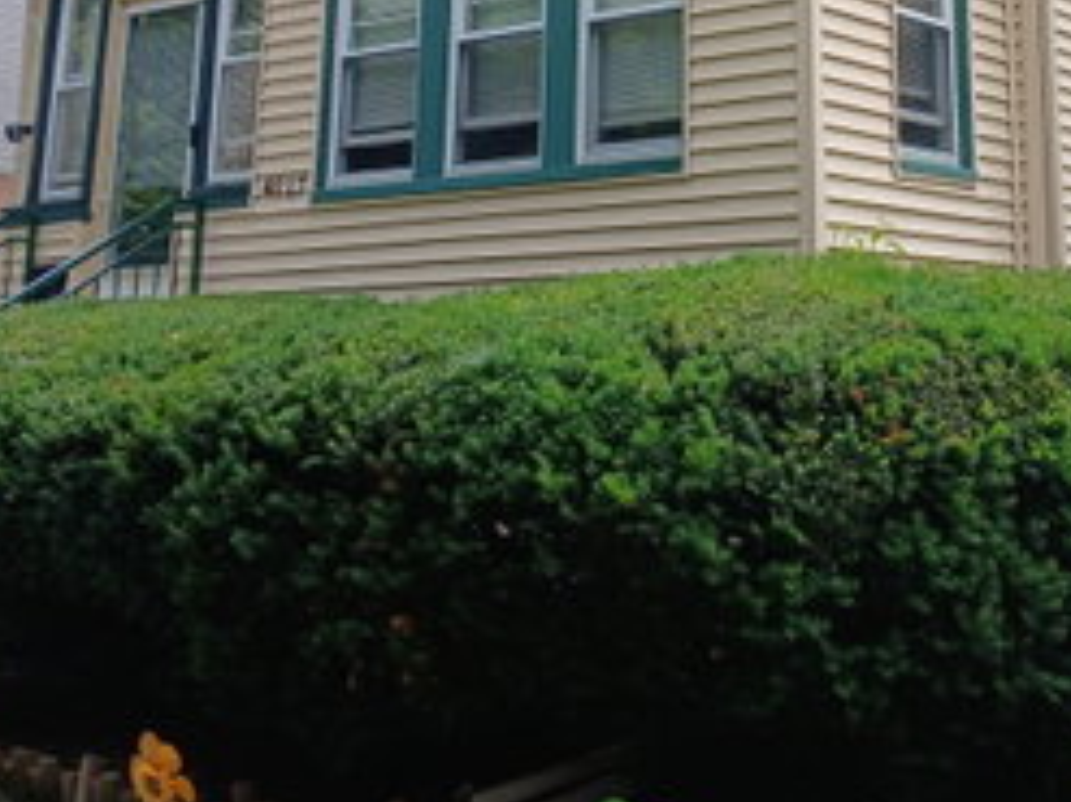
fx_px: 1670
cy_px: -17
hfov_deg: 34.9
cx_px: 785
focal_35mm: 54
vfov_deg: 25.5
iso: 20
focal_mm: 3.98
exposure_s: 1/398
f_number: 1.8
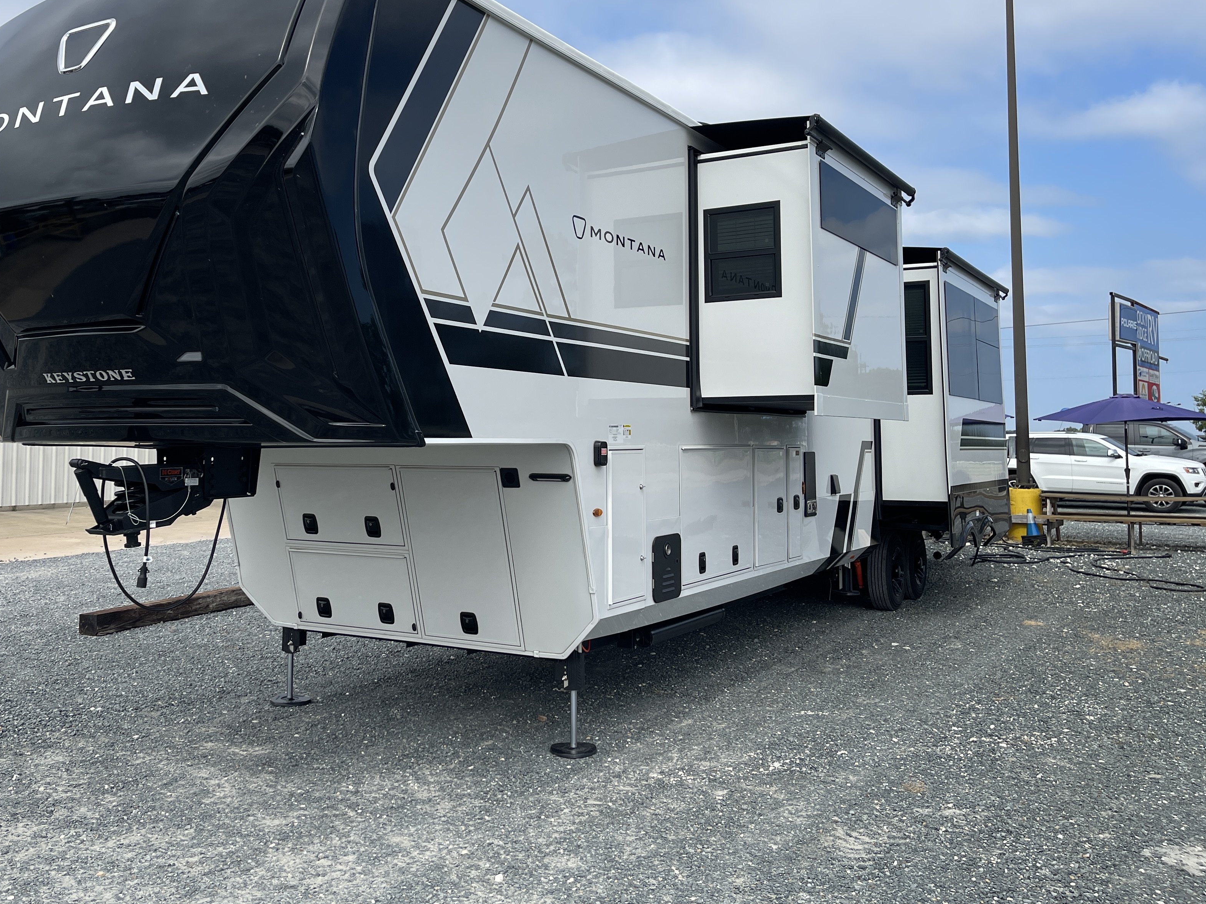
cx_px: 485
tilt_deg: +3.0
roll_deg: -1.4
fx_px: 1115
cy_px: 348
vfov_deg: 43.9
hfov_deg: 56.4
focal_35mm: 32
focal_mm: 5.1
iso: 32
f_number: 1.6
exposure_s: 1/3559
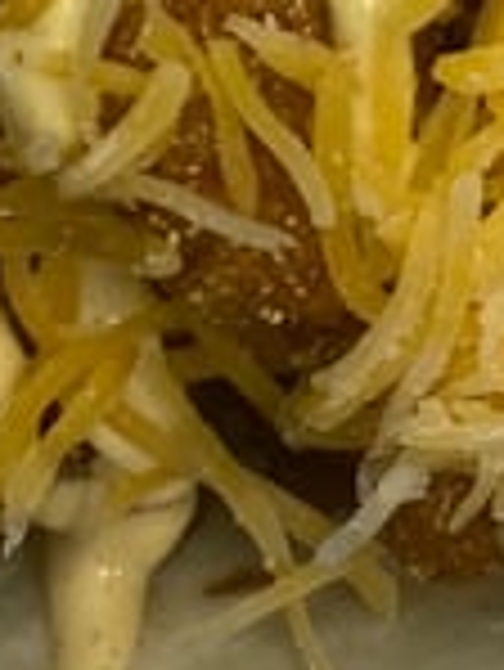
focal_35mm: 179
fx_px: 3470
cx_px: 526
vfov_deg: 9.9
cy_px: -866
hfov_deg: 8.3
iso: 40
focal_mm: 4.25
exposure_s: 1/120
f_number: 1.8
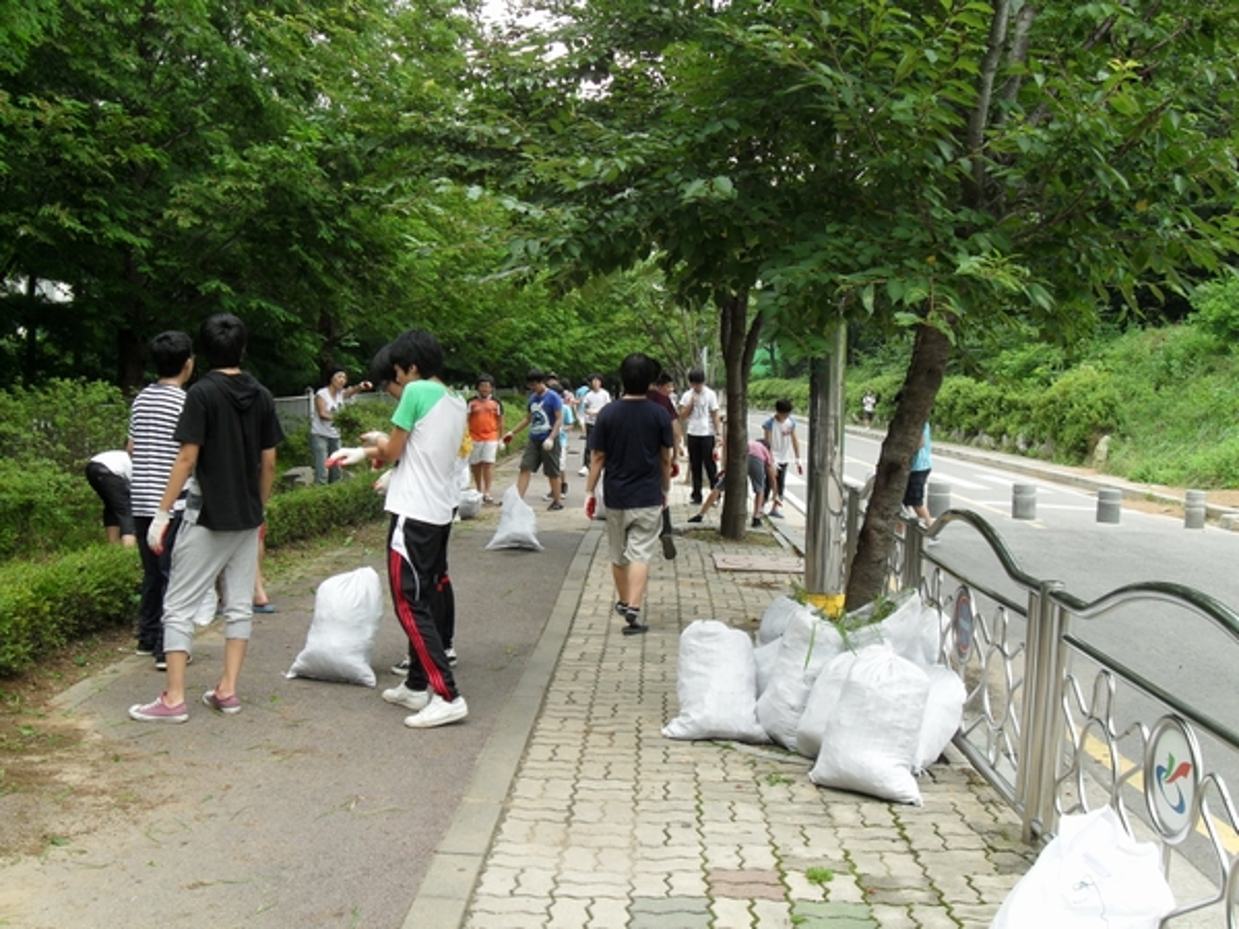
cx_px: 620
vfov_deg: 40.7
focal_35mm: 35
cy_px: 464
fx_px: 1253
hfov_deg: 52.6
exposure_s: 1/180
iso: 80
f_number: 3.6
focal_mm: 6.3
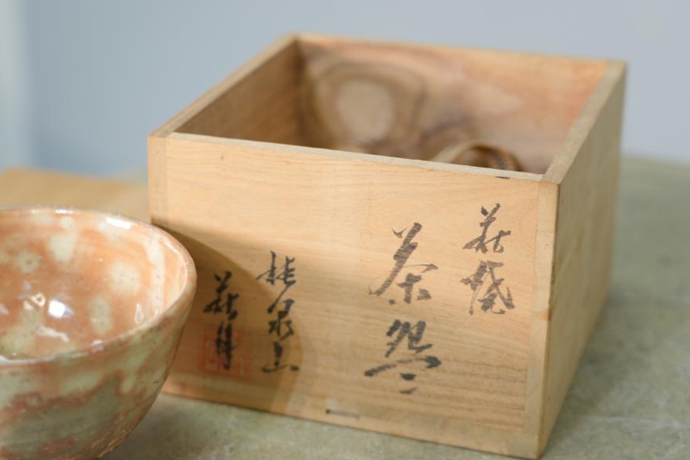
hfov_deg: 26.3
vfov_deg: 17.7
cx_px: 280
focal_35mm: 77
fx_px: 1476
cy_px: 236
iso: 640
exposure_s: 1/80
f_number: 4
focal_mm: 62
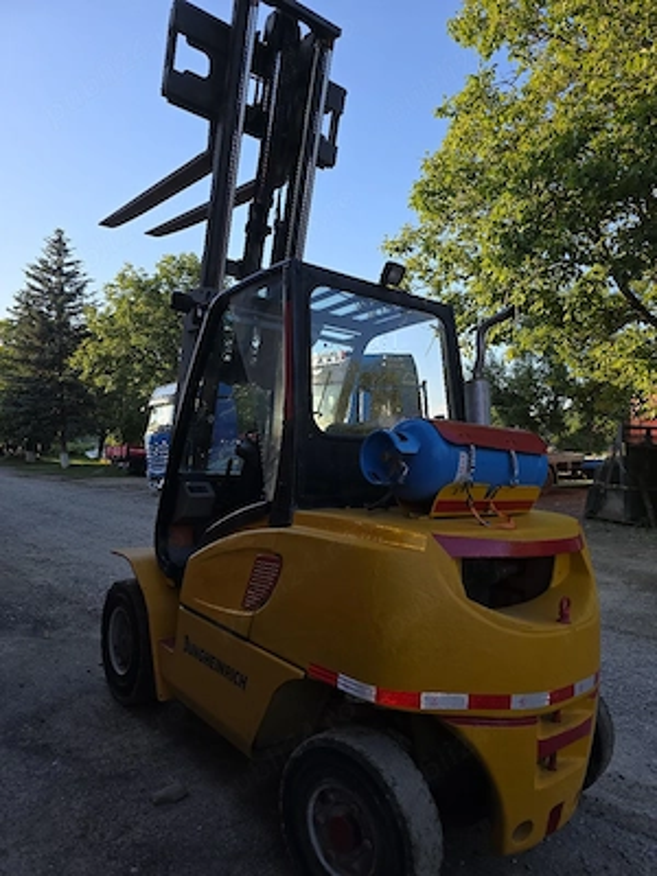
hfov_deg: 58.9
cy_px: 438
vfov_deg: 73.9
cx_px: 328
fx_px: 582
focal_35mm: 23
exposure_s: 1/217
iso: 12
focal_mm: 6.3
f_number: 1.7
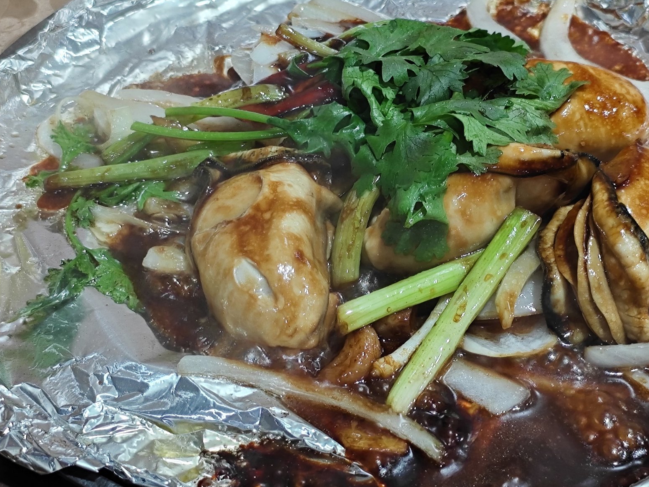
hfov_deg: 22.7
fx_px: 1612
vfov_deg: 17.2
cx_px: 357
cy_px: 260
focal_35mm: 86
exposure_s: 1/100
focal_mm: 5.84
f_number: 1.6
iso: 160
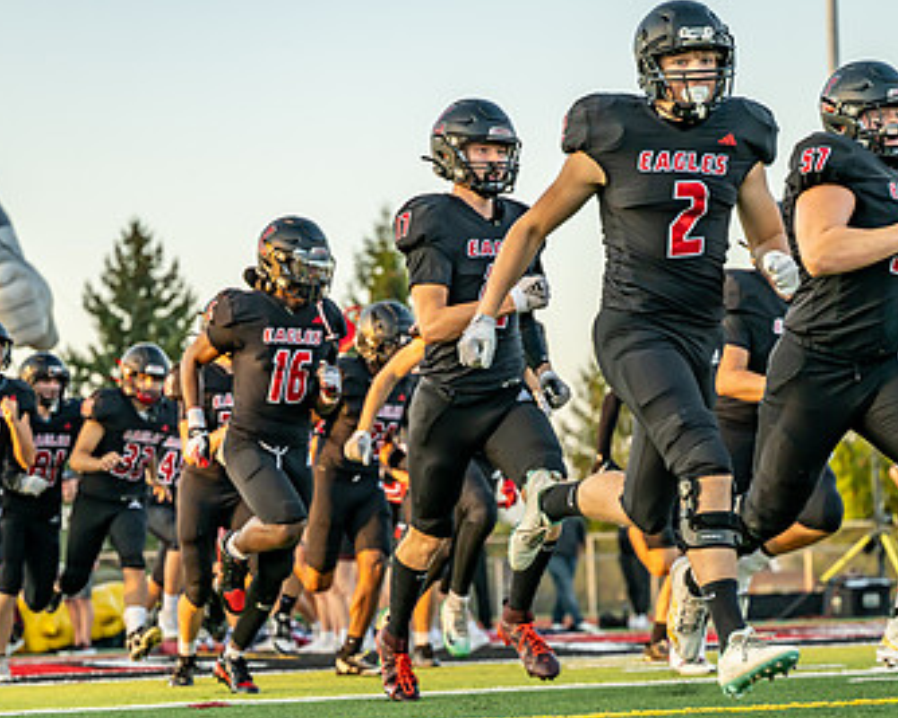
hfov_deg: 16.9
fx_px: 3029
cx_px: 460
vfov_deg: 13.5
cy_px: 324
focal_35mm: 114
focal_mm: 70
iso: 250
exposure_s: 1/1000
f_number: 2.8
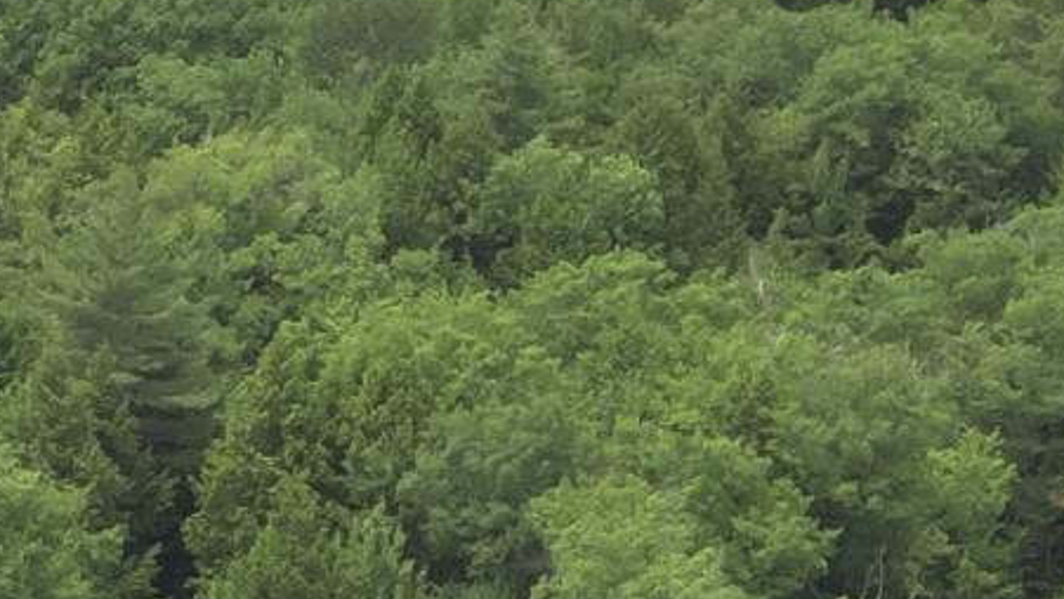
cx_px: 87
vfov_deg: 6.8
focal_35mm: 174
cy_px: 1146
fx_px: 4911
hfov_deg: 12.3
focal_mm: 4.4
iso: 100
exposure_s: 1/1000
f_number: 2.8
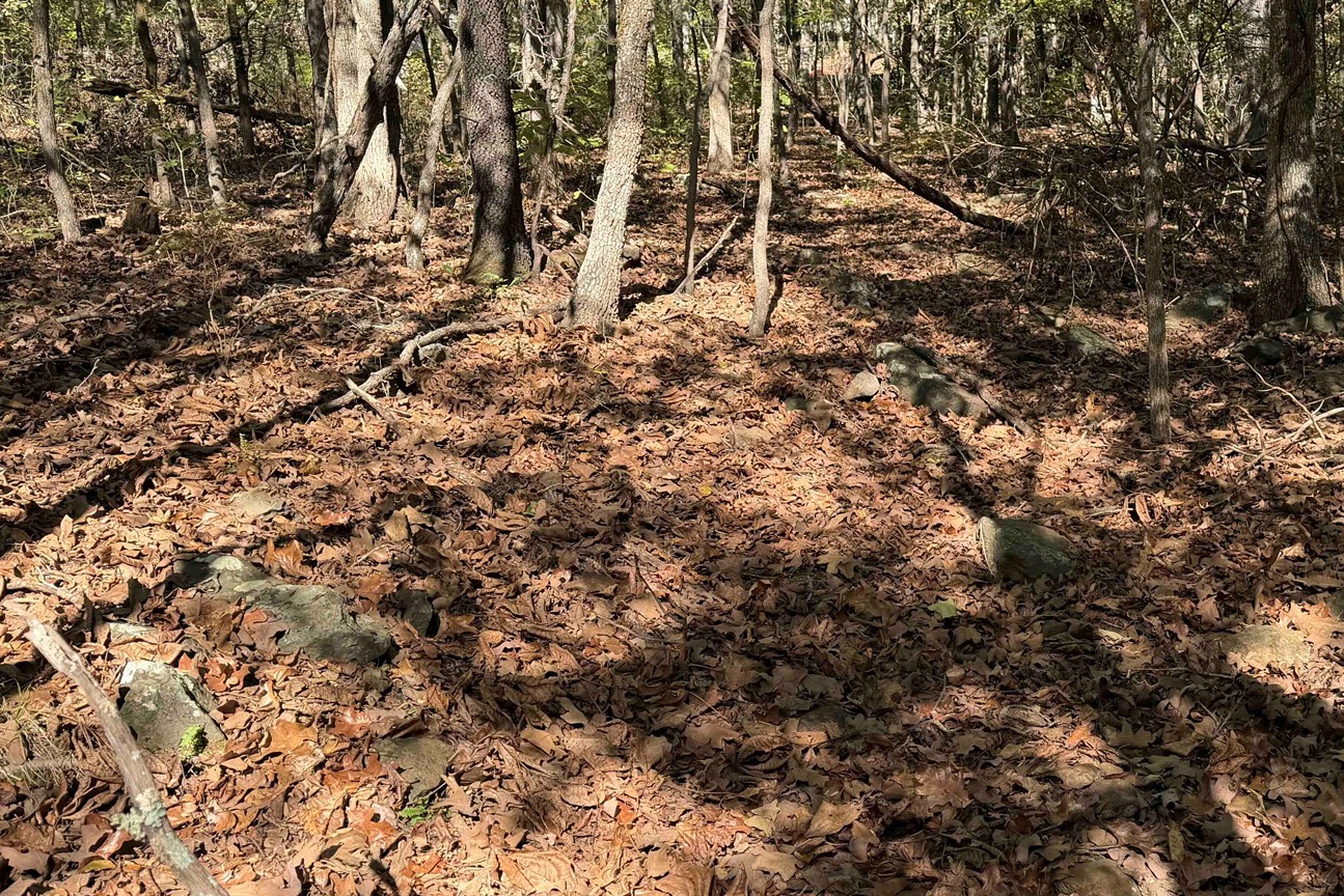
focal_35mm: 37
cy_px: 398
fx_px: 1382
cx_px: 881
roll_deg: -0.6
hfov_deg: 51.1
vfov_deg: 35.9
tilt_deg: -8.4
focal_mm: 6.76
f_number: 1.78
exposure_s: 1/612
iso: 80
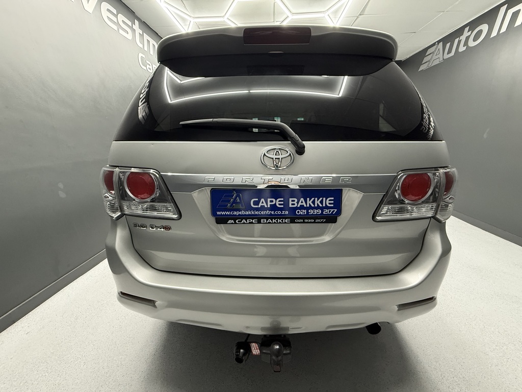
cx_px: 261
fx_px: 211
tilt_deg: -14.8
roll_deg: +0.5
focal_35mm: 14
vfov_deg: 85.7
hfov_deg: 102.1
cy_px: 196
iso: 320
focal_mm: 2.22
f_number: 2.2
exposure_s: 1/50
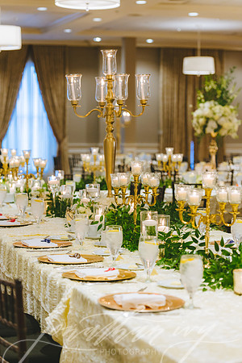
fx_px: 1008
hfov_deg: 13.7
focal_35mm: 100
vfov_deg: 20.4
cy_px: 182
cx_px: 121
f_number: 4.5
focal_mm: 100
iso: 1600
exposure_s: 1/160
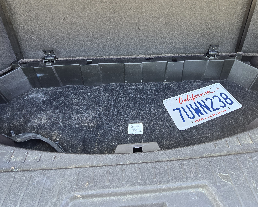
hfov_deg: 80.0
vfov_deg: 66.6
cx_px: 146
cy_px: 72
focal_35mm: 20
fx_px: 153
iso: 100
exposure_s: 1/60
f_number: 2.2
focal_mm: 2.2
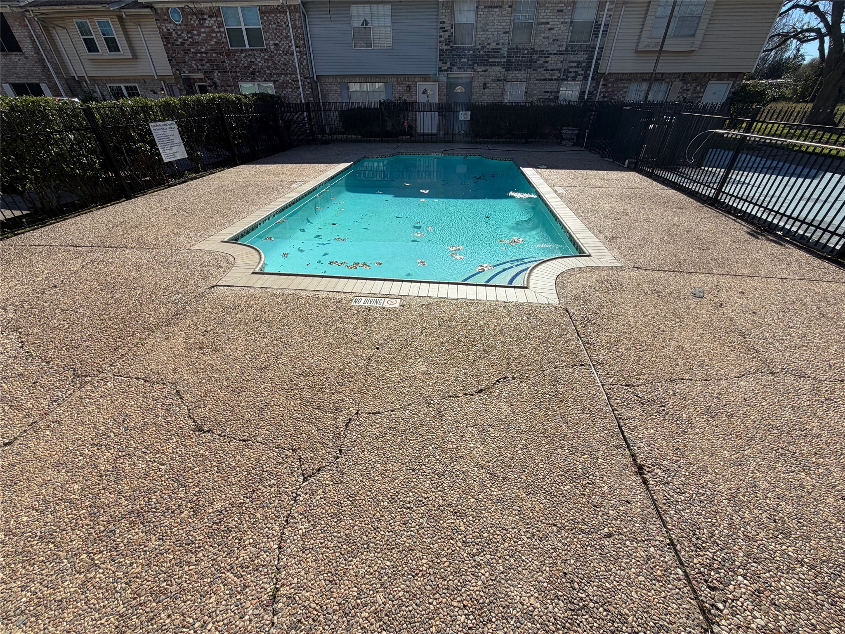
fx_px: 342
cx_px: 422
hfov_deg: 102.1
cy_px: 317
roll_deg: +0.5
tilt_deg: -33.4
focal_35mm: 14
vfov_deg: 85.7
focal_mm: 2.22
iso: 20
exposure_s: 1/1001
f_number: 2.2
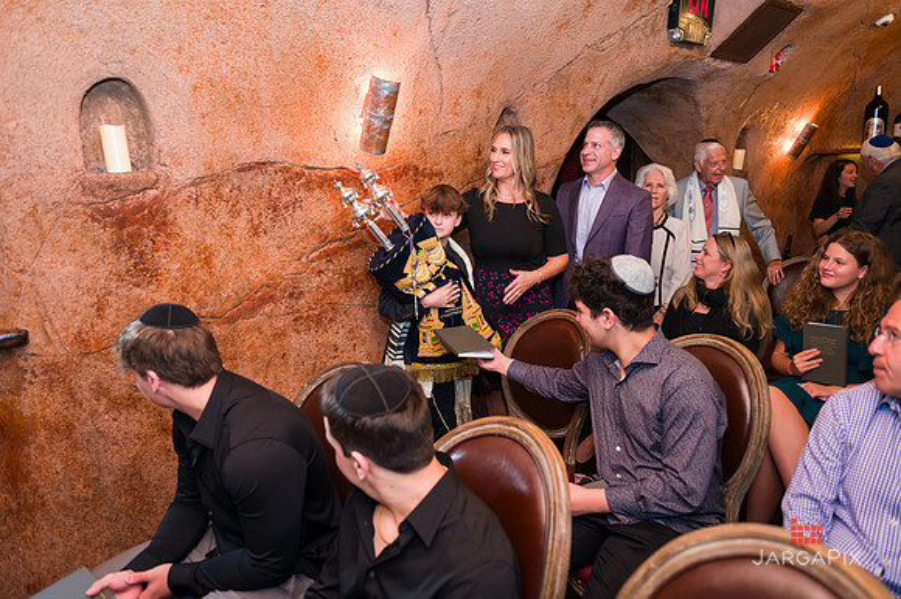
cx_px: 438
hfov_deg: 71.9
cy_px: 291
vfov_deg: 51.6
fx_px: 621
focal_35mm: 25
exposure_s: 1/200
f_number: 3.2
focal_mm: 24
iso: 1250
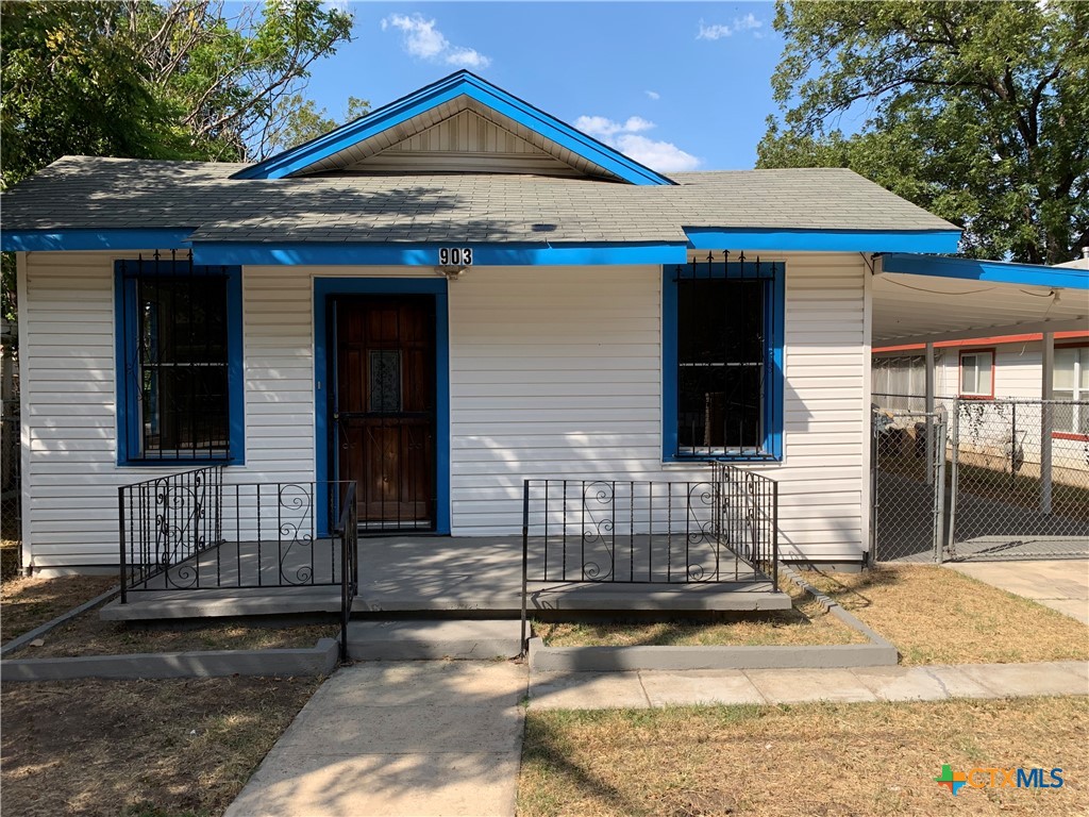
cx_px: 544
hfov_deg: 67.3
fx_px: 818
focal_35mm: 26
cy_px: 408
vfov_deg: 53.1
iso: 25
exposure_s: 1/1387
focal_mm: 4.25
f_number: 1.8
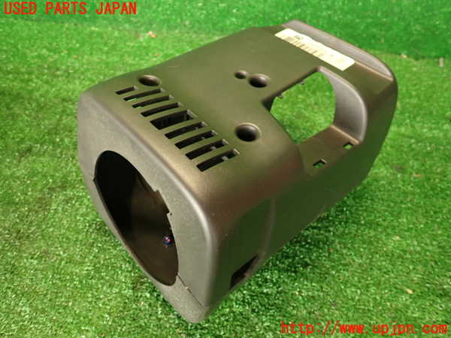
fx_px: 326
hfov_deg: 69.4
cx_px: 226
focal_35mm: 25
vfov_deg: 54.9
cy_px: 169
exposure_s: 1/30
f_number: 2
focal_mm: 4.5
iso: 250
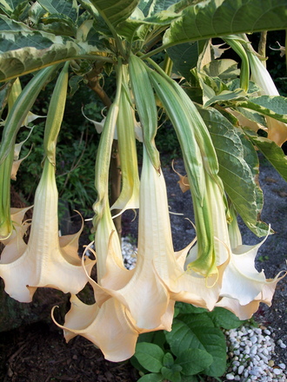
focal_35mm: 39
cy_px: 191
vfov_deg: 47.9
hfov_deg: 36.8
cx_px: 144
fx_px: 431
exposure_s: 1/60
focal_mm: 8
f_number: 3.4
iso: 100
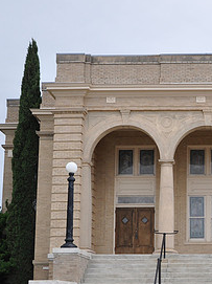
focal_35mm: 74
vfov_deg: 26.1
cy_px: 198
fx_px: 605
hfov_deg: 19.3
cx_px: 216
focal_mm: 24
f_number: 5
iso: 400
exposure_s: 1/100
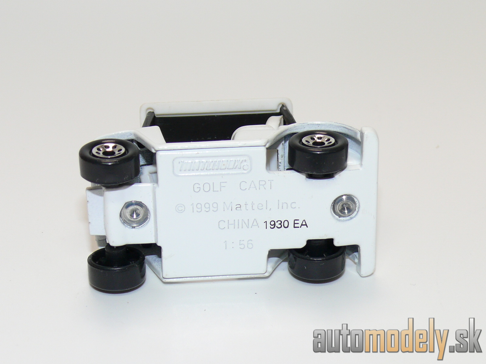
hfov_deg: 22.5
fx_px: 1221
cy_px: 182
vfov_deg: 17.0
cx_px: 243
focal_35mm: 87
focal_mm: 12.3
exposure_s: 1/30
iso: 100
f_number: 4
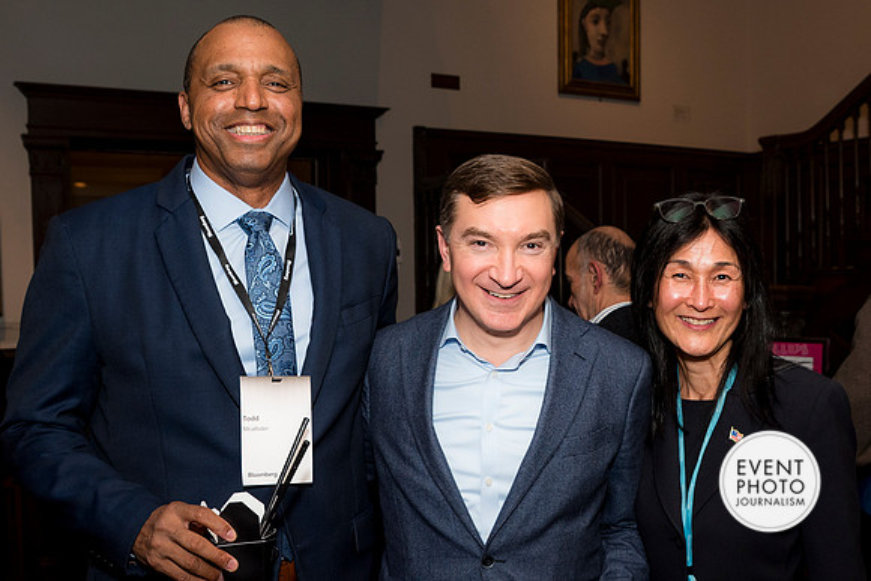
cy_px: 342
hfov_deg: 44.0
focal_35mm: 44
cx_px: 500
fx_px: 1076
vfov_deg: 30.2
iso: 800
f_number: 5
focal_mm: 26
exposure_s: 1/125
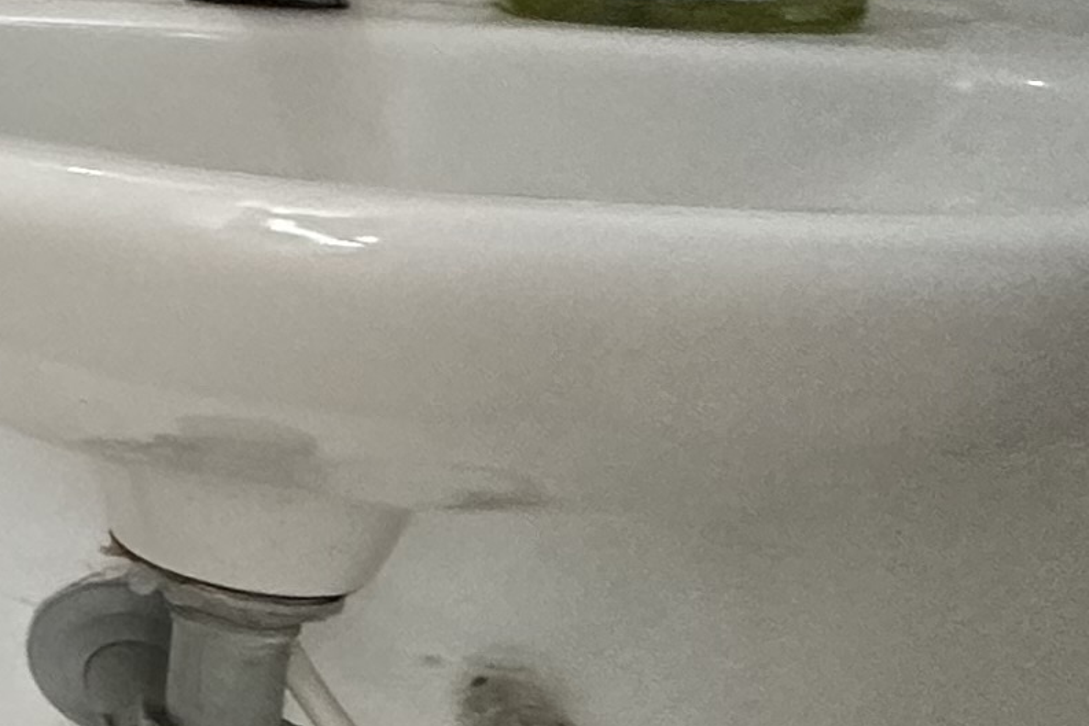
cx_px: -1570
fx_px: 2239
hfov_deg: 14.9
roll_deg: -1.7
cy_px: 21
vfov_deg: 18.0
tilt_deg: -10.1
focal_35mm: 74
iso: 320
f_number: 2.2
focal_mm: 2.22
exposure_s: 1/96
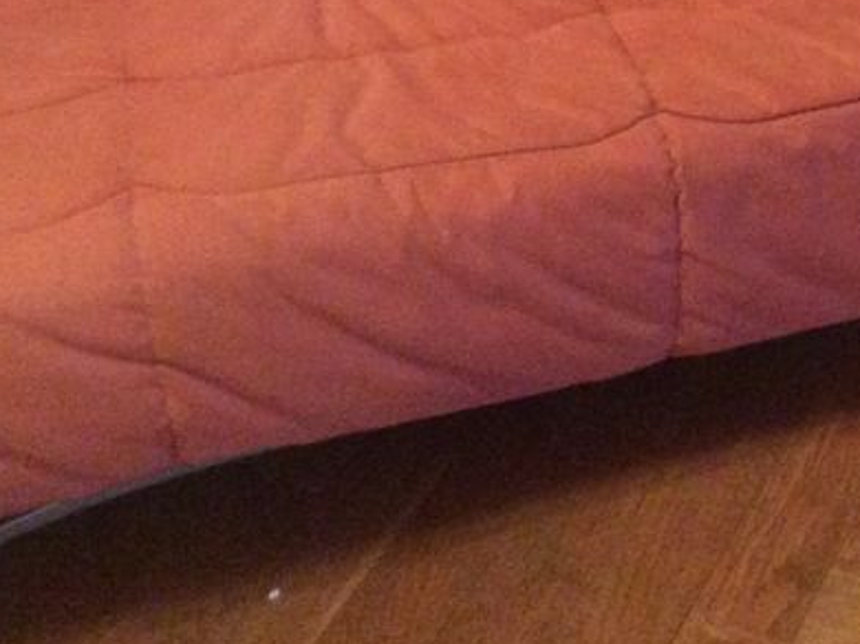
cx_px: 655
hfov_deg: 23.6
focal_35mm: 82
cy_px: -142
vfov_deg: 17.1
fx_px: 2036
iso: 500
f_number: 2.4
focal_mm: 3.3
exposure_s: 1/17
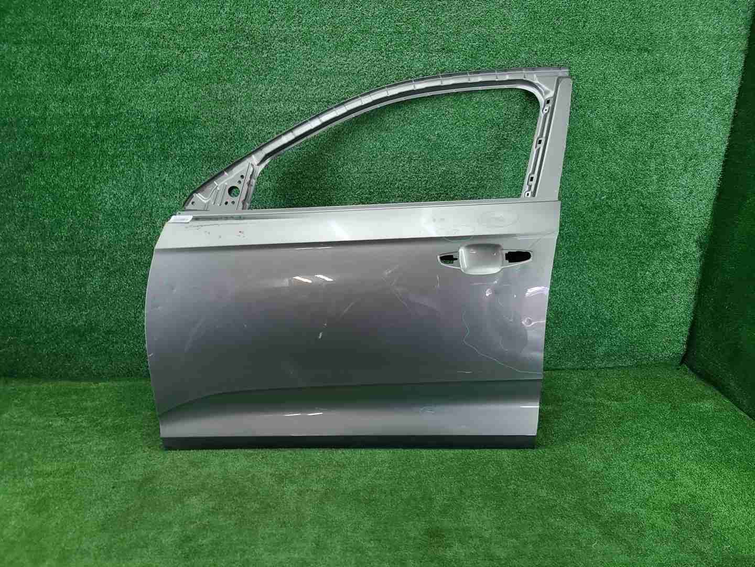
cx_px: 378
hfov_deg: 67.3
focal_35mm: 26
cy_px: 284
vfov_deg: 53.1
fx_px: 567
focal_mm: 5.4
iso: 100
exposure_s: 1/50
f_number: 1.8
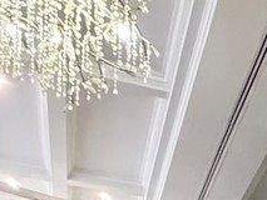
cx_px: 486
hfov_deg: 15.8
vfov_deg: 11.5
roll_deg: +0.6
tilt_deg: +1.5
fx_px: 810
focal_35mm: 105
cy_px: 489
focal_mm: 2.22
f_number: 2.2
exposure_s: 1/40
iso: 1000
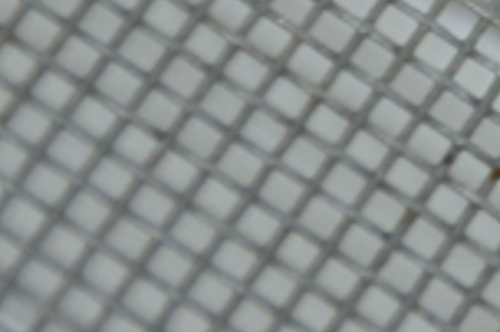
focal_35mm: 1329
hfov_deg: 1.6
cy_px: -7
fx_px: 18438
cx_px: 1115
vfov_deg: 1.0
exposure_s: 1/60
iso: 500
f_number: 5.6
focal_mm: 140
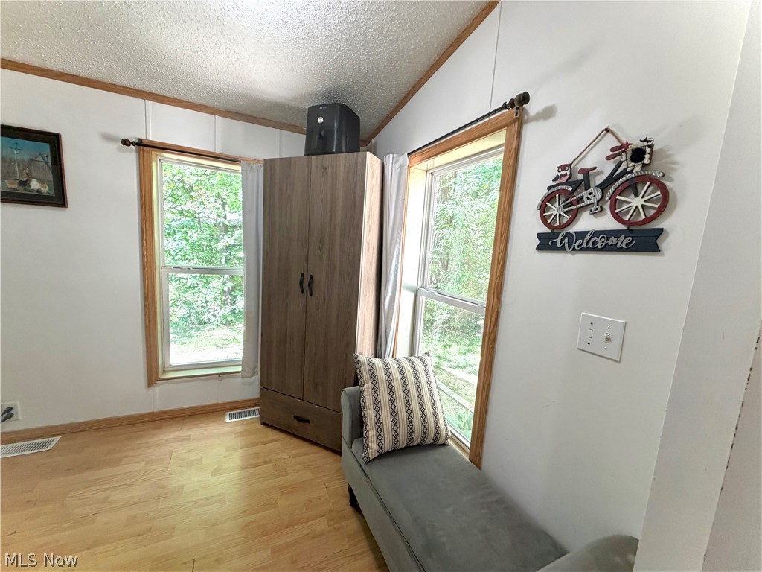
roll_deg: -3.2
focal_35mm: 14
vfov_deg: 85.7
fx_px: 308
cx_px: 381
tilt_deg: -7.7
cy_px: 286
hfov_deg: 102.1
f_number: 2.2
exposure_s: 1/120
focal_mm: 2.22
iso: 250
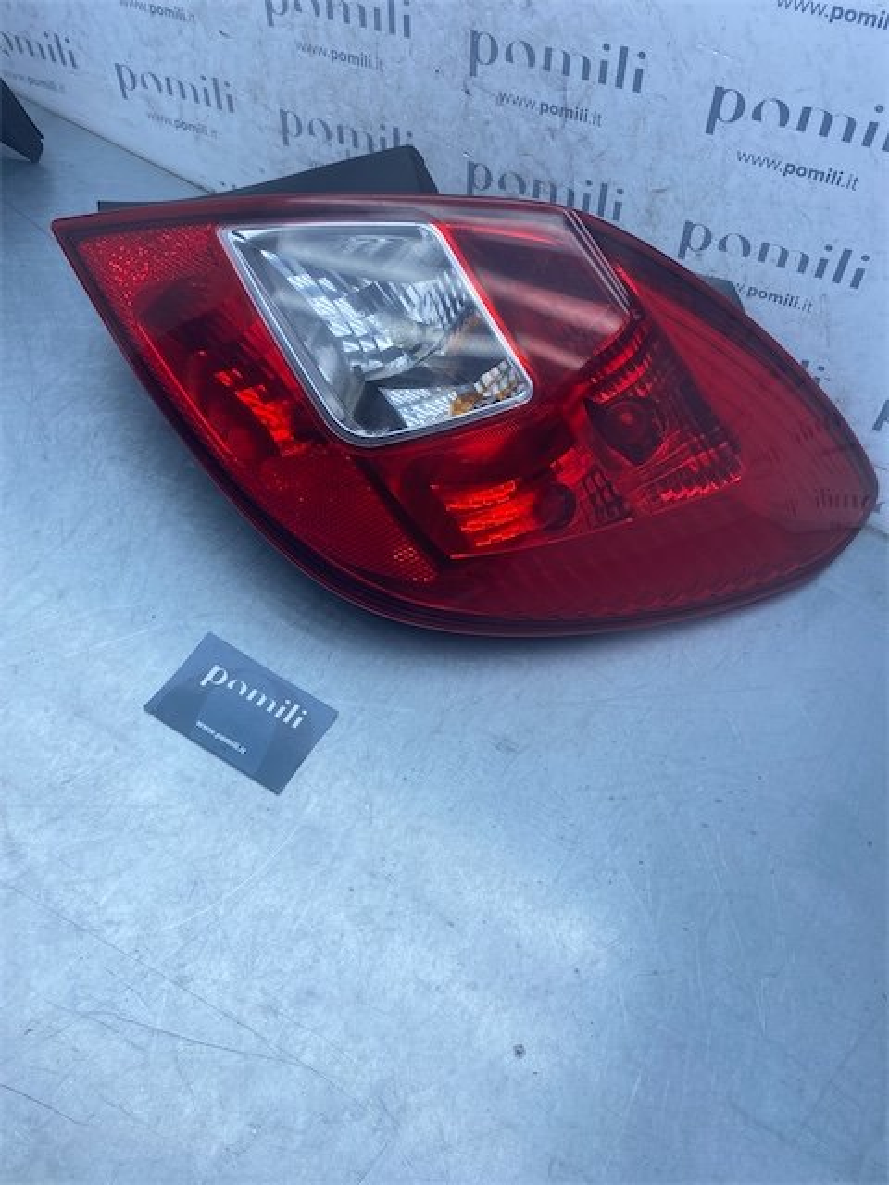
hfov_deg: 53.1
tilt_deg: -56.2
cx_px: 444
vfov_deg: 67.3
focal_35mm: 26
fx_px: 890
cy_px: 592
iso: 32
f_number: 1.8
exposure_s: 1/981
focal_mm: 4.25
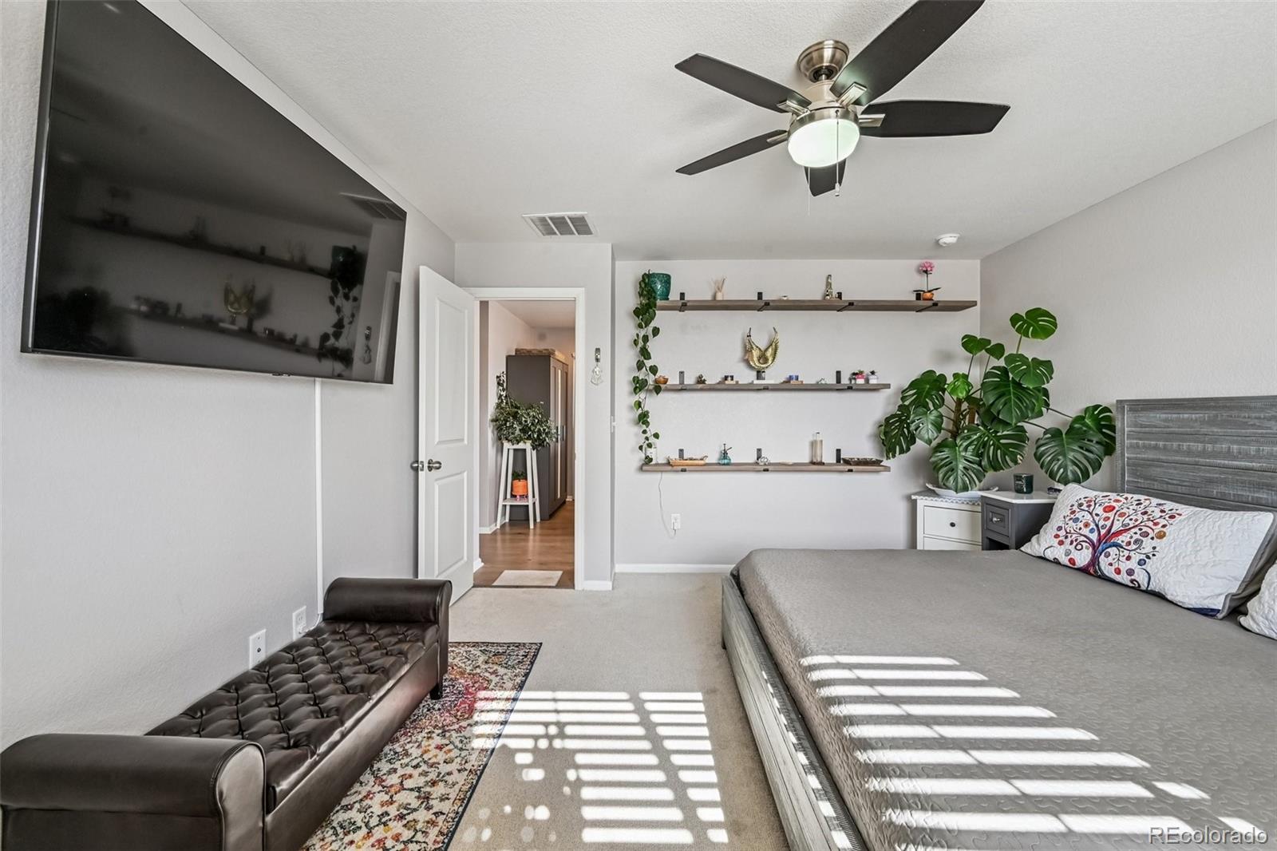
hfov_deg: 102.3
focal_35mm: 14
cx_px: 638
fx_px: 514
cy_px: 426
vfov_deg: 79.2
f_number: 10
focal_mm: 14.5
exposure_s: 1/20
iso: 400
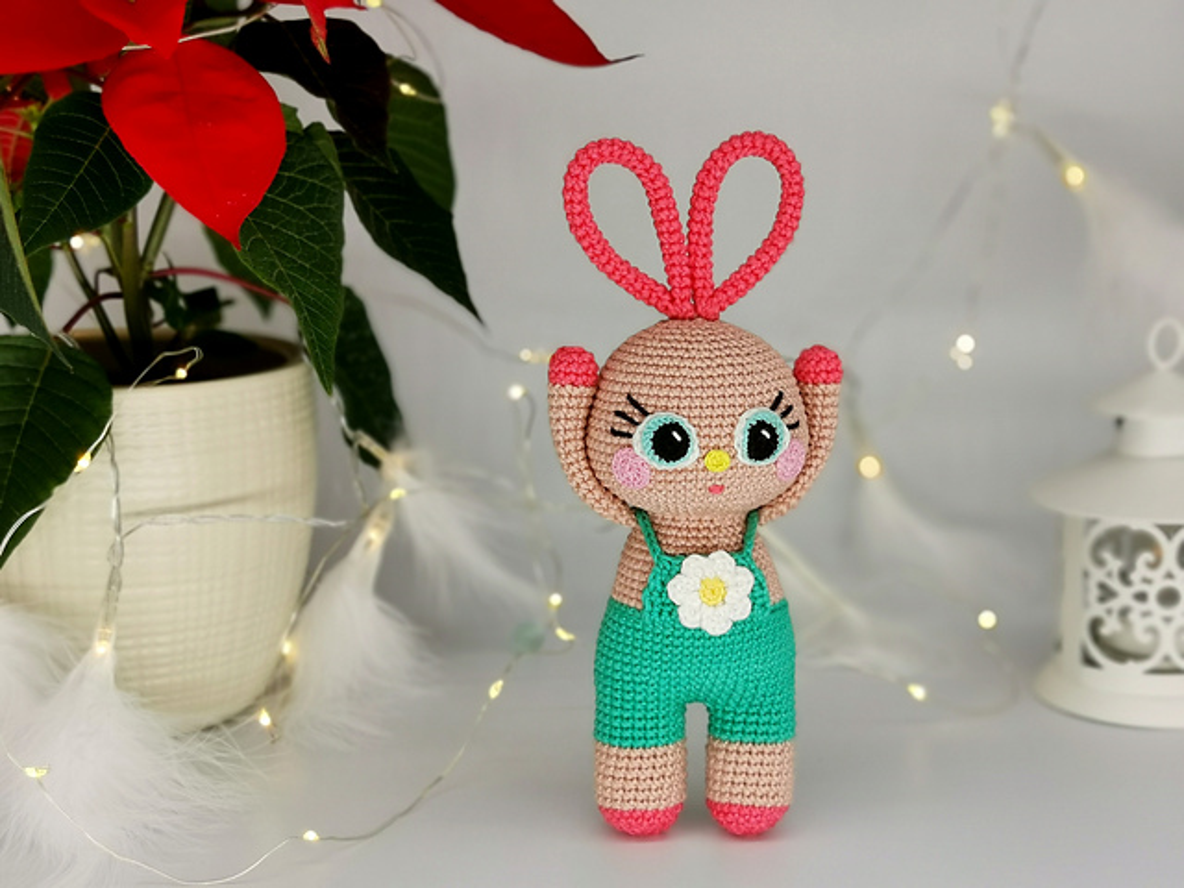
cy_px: 444
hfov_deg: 32.7
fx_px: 2018
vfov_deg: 24.8
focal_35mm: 59
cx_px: 592
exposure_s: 1/440
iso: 50
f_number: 4
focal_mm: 4.66
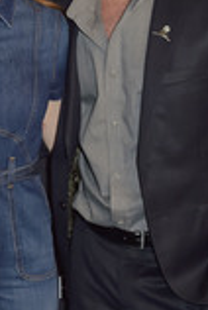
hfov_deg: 9.6
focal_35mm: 142
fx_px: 1225
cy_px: 59
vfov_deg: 14.3
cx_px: -16
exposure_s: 1/250
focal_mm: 50
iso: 250
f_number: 6.3
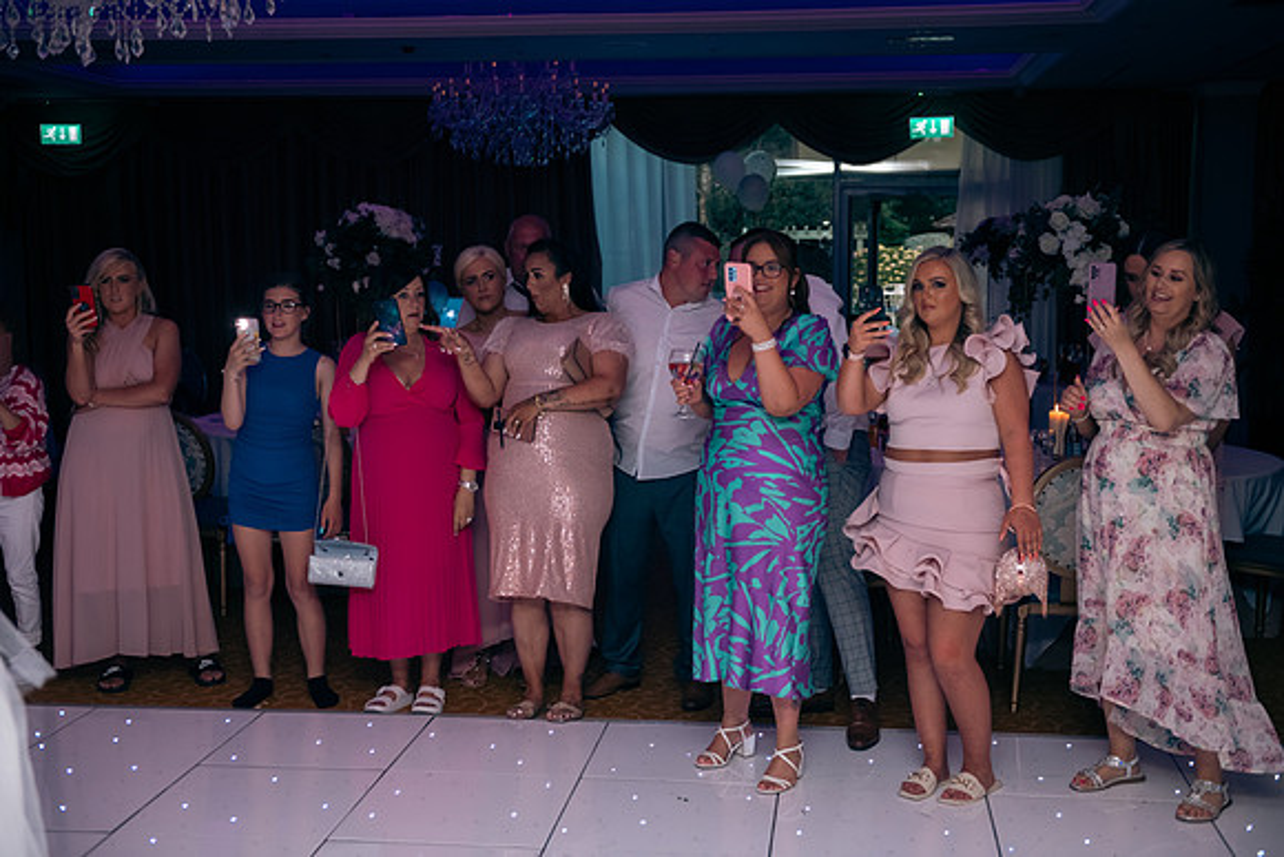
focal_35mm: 48
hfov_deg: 41.1
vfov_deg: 28.1
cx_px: 642
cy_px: 428
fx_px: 1712
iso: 800
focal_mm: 48
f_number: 3.5
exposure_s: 1/160
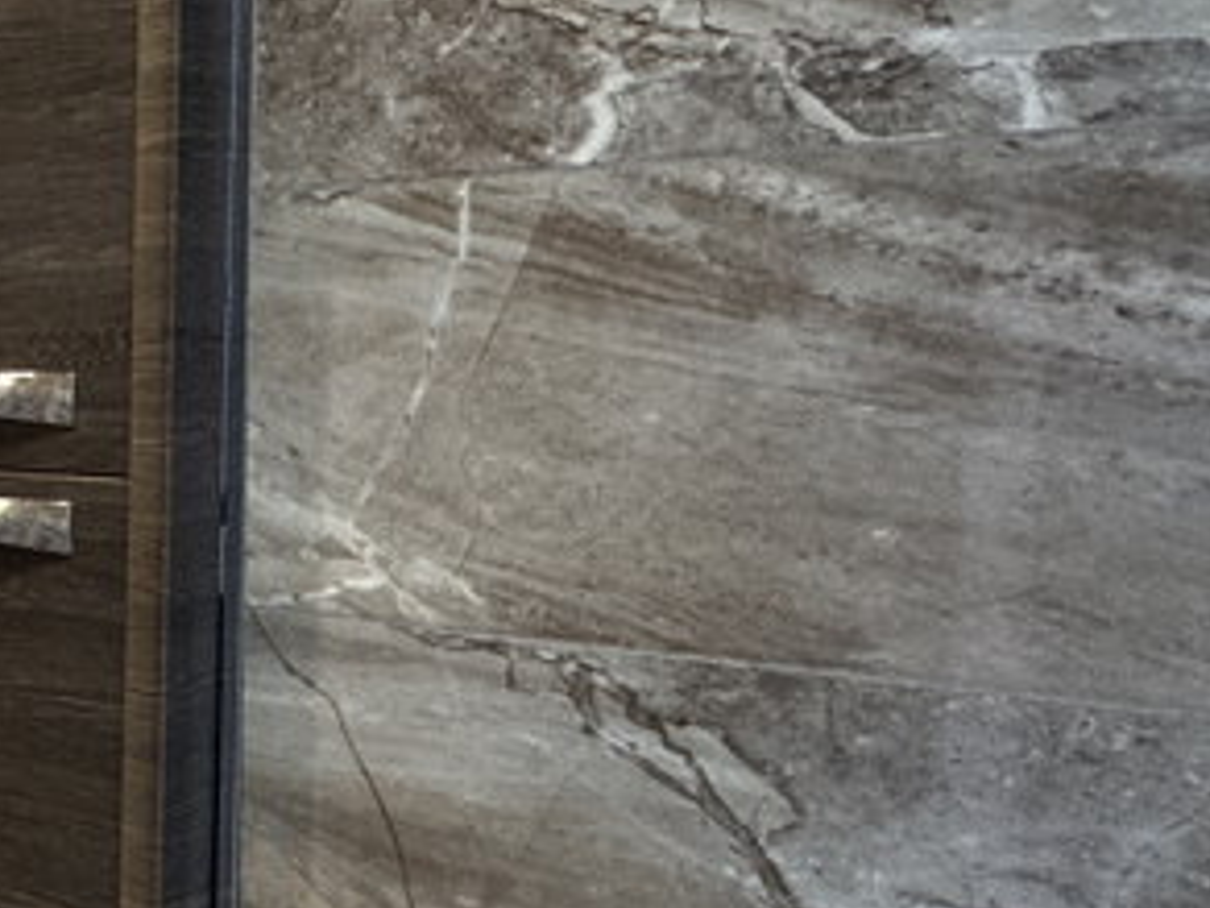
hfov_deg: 28.5
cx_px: -564
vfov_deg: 31.5
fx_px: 1608
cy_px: 427
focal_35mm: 46
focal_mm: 2.22
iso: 500
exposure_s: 1/50
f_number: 2.2
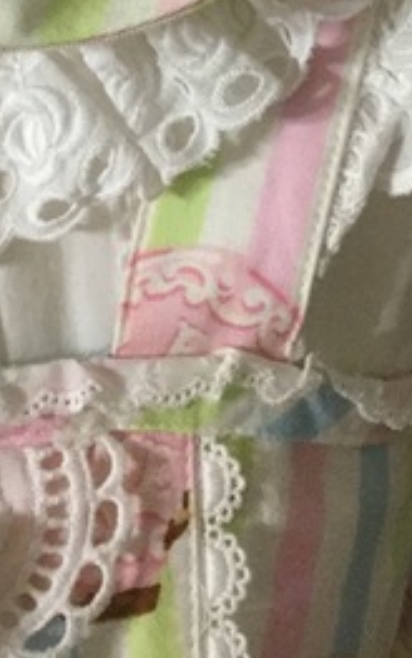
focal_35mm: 81
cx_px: 148
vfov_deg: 23.4
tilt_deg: -31.6
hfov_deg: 16.1
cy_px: -129
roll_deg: +7.6
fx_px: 1454
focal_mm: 3.3
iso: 200
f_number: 2.4
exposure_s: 1/30
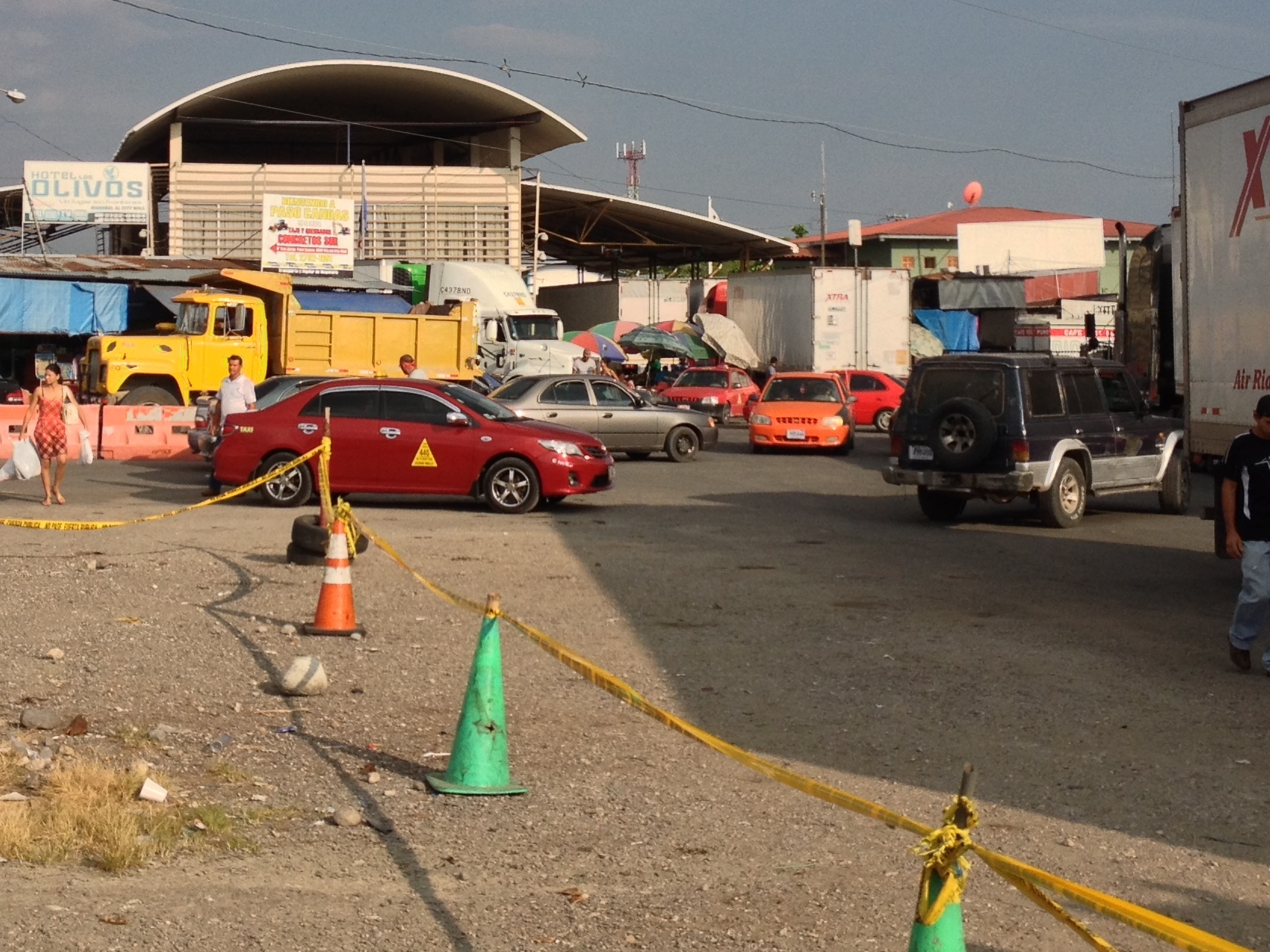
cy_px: 192
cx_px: 535
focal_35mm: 68
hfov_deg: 28.5
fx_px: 2495
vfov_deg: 21.4
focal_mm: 4.28
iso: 50
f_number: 2.4
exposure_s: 1/1534
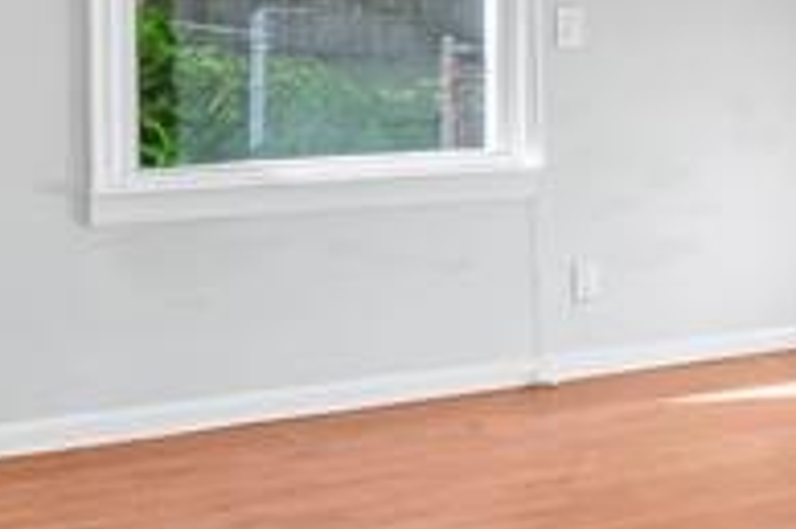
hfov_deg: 20.8
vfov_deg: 16.9
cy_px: 12
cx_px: 1280
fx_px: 1745
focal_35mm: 79
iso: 400
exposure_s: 1/20
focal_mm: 10
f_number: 8
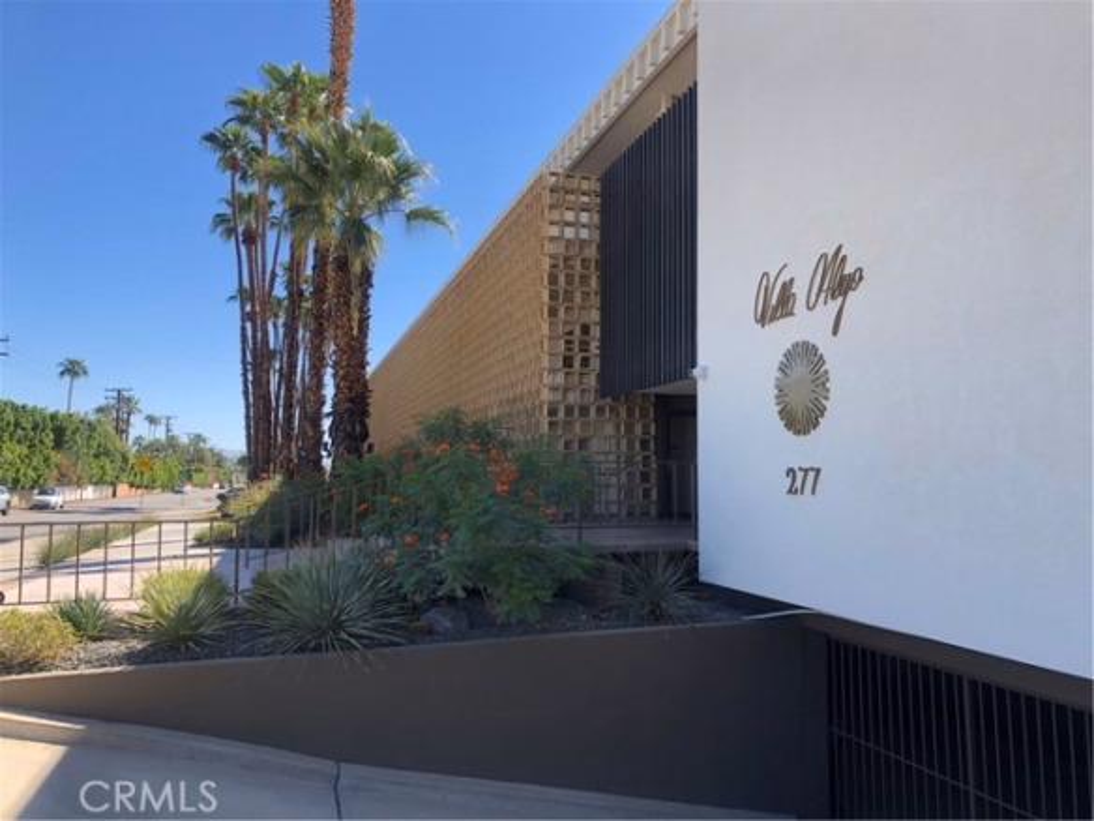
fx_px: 885
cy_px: 410
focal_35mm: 28
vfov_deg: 49.7
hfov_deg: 63.4
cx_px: 547
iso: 20
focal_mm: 3.99
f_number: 1.8
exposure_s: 1/842
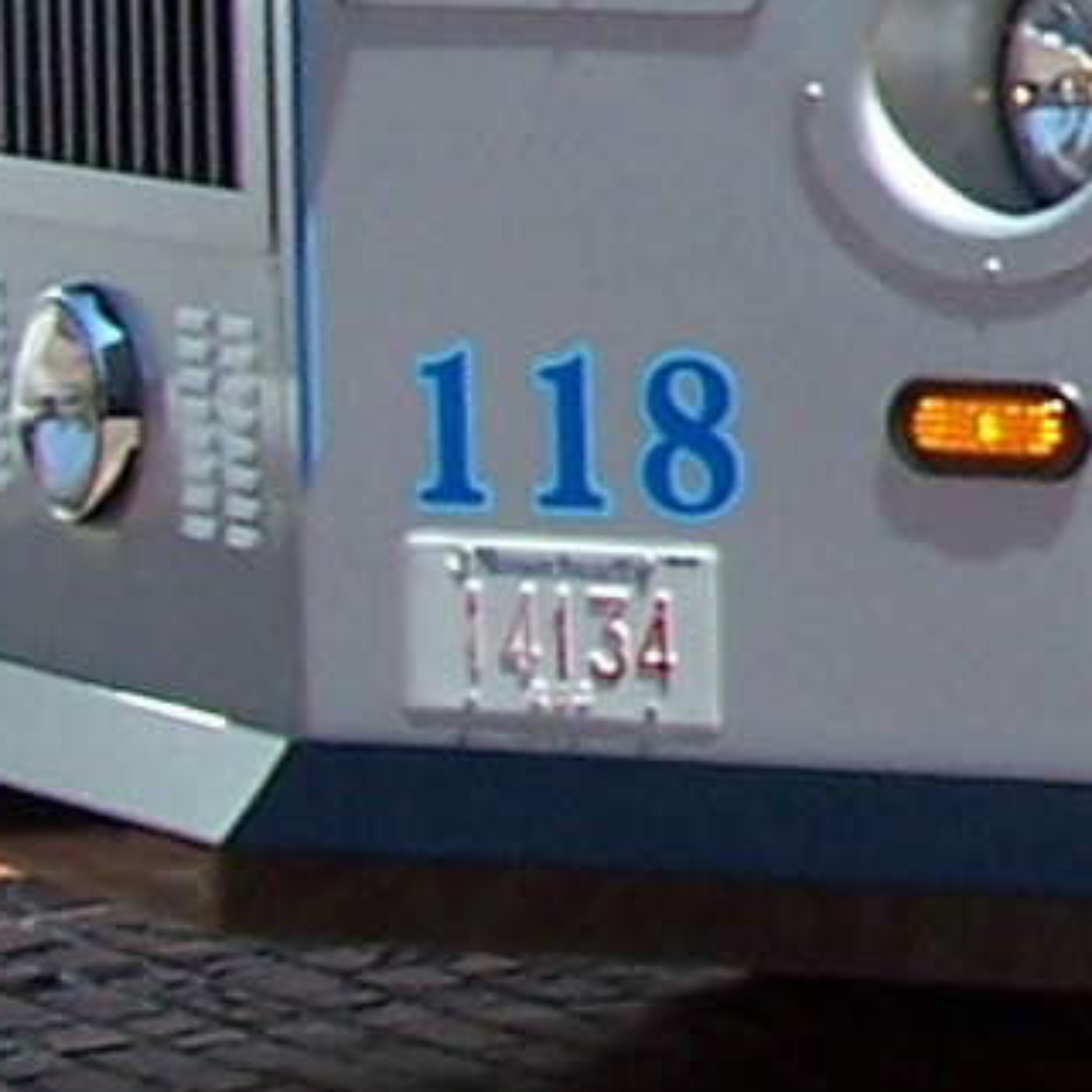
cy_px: -386
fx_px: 8637
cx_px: 3228
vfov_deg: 7.2
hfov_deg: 6.6
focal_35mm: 242
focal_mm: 6.3
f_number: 4
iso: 80
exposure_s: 1/350
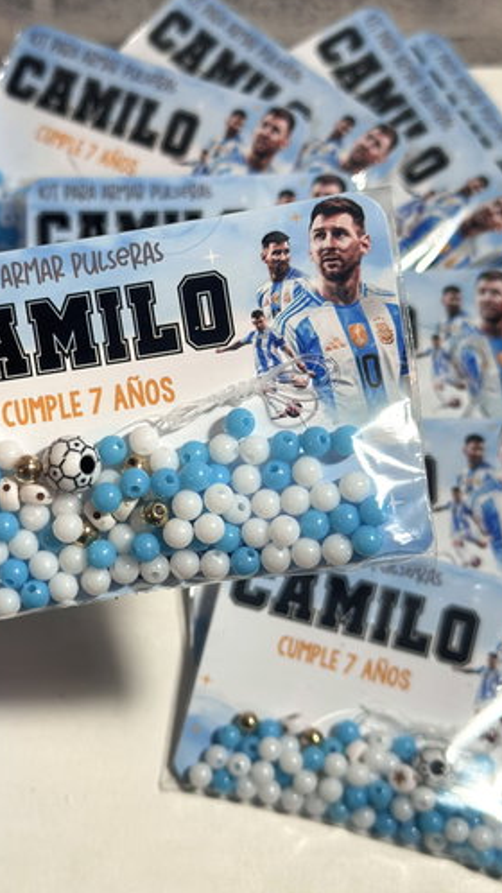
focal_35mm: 56
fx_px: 1326
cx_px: 167
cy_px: 440
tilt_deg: -62.2
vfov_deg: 37.2
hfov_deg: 21.4
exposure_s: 1/100
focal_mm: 6.86
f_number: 1.78
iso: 100
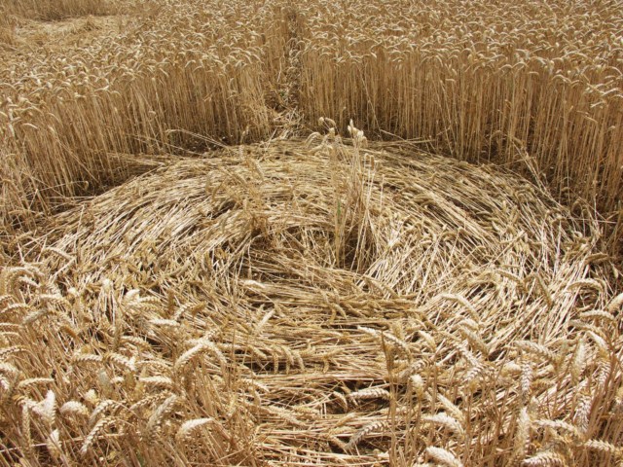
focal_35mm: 29
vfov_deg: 48.2
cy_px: 234
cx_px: 312
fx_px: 522
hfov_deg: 61.7
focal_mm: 7.7
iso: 50
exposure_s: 1/250
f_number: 6.3
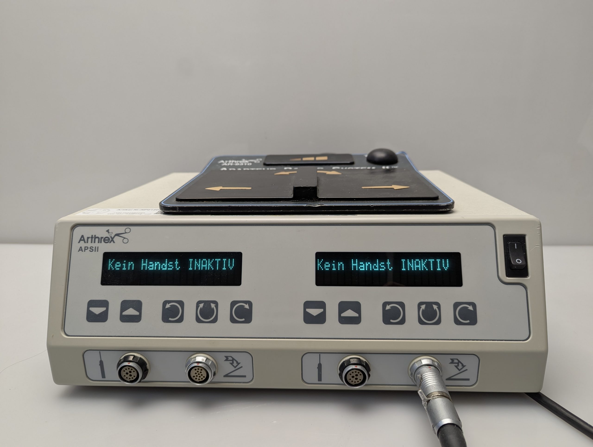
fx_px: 412
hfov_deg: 71.5
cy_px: 224
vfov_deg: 56.9
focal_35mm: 24
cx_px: 296
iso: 51
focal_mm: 6.81
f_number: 1.85
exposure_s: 1/50
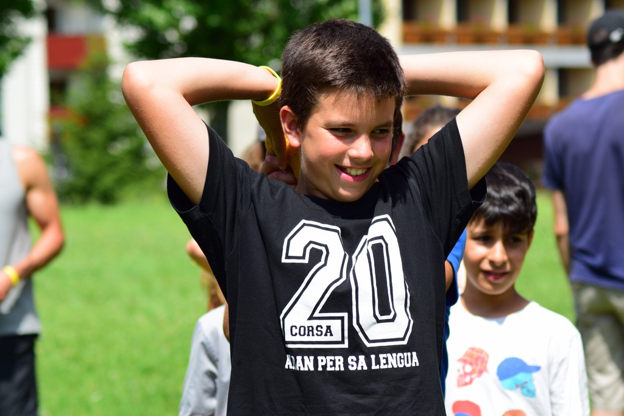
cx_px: 312
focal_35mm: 174
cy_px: 208
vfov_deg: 7.9
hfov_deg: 11.8
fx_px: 3016
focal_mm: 116
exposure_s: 1/1250
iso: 400
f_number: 6.3
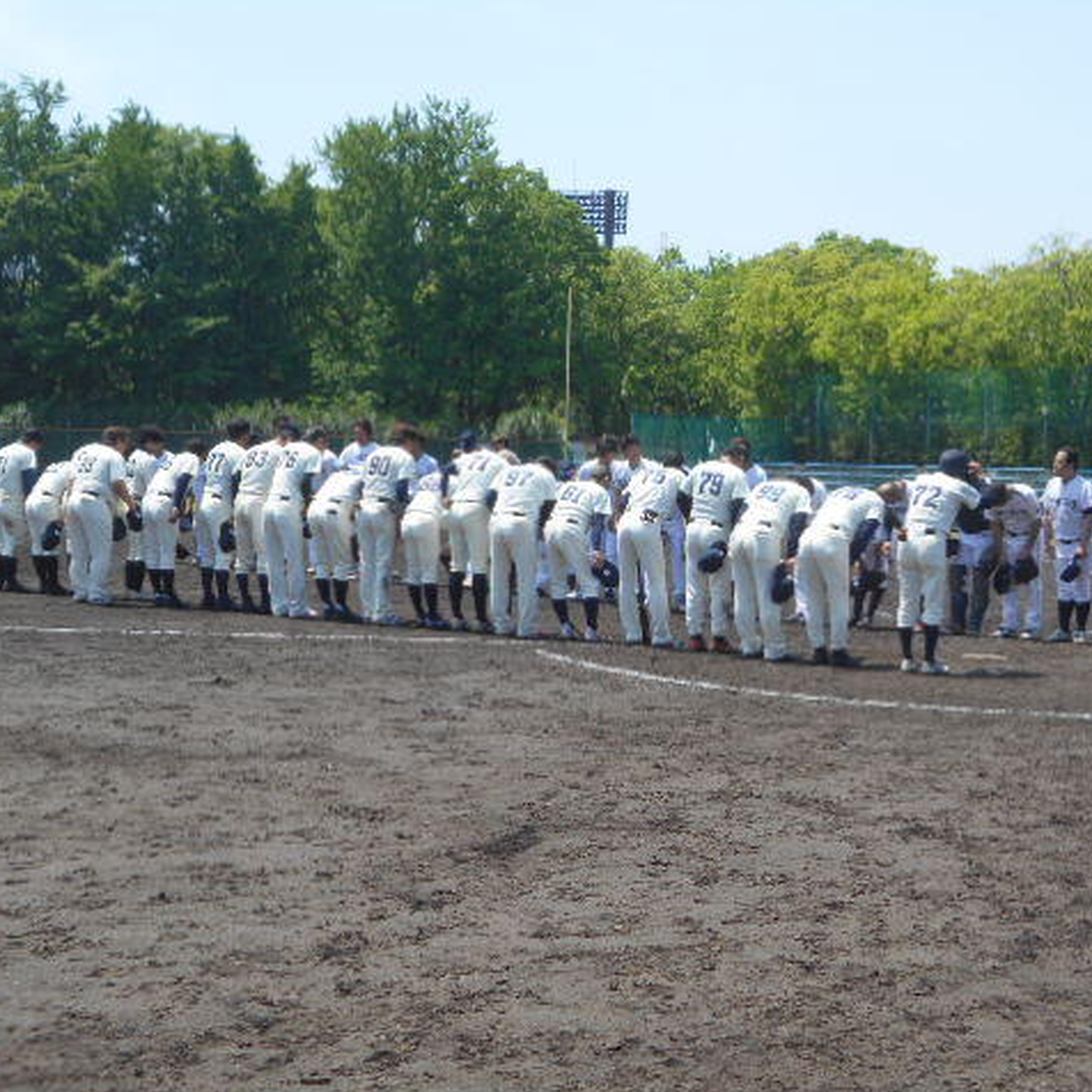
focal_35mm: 69
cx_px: 670
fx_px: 2463
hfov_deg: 24.9
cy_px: 544
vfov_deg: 25.0
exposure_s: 1/400
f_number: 4.9
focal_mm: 10
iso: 80
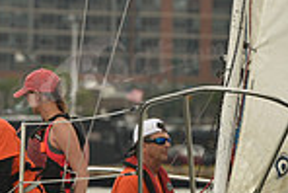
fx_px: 5790
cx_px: 327
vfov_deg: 1.9
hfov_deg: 2.8
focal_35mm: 723
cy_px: 151
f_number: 6.3
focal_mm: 185
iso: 320
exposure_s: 1/1600
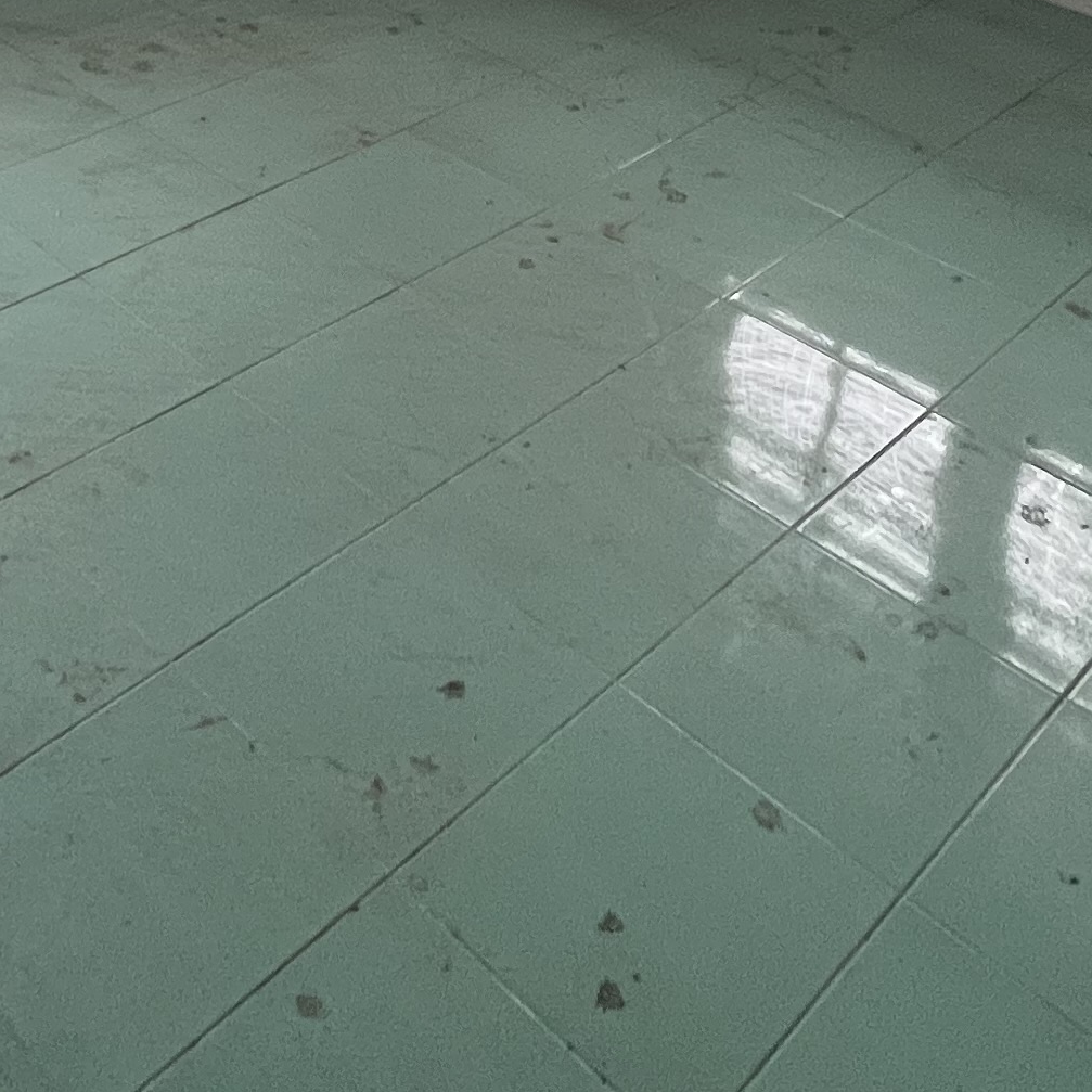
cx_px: 398
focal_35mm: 46
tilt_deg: -8.0
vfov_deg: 27.2
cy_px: -502
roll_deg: -2.5
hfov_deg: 36.5
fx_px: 1642
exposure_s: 1/99
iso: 250
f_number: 1.8
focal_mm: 1.57
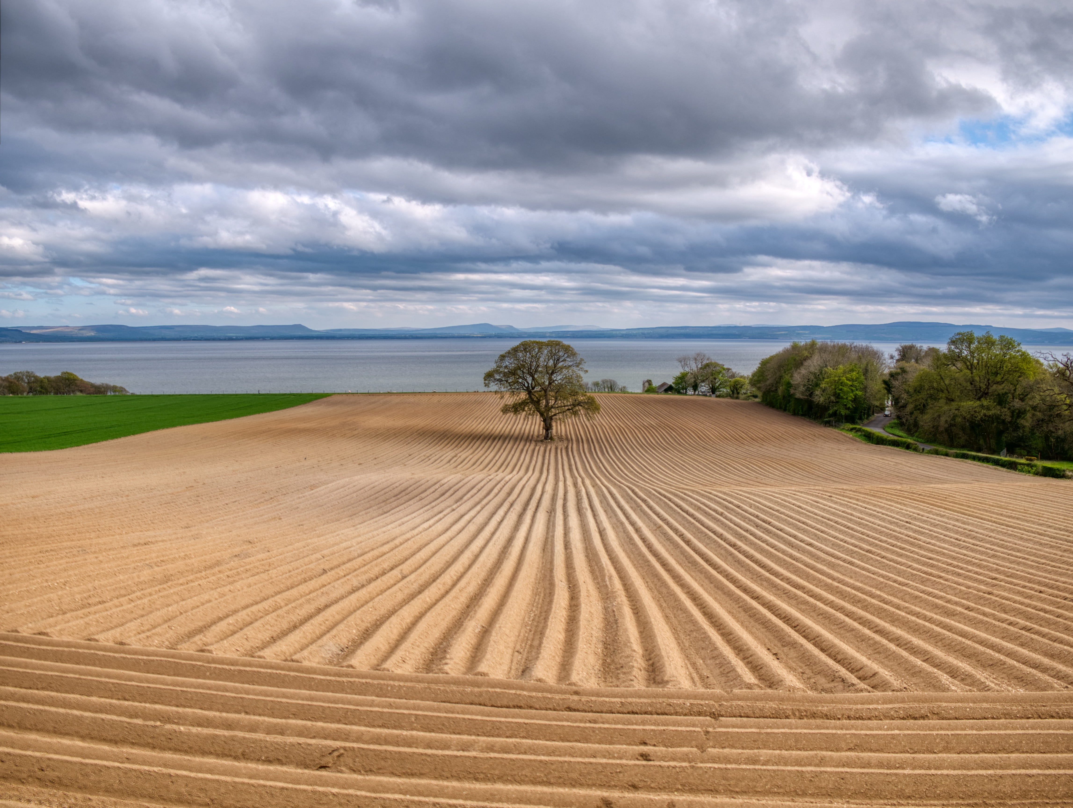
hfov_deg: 59.9
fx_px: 931
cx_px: 536
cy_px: 404
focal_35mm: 30
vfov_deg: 46.9
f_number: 4.5
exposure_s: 1/800
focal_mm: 15
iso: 200
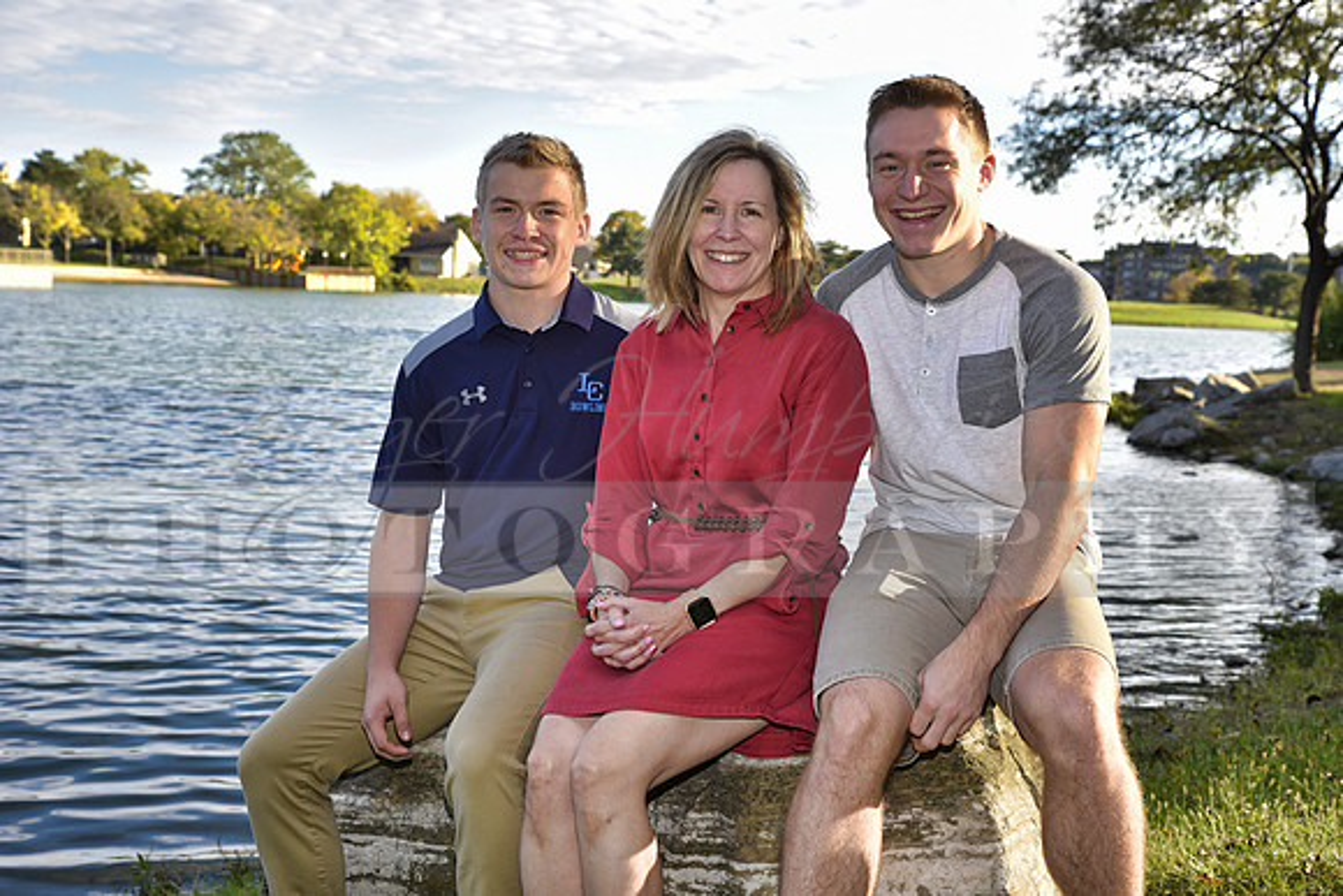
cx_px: 672
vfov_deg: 28.1
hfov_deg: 41.1
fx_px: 1791
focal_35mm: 48
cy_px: 448
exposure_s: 1/160
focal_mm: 48
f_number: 6.3
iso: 200
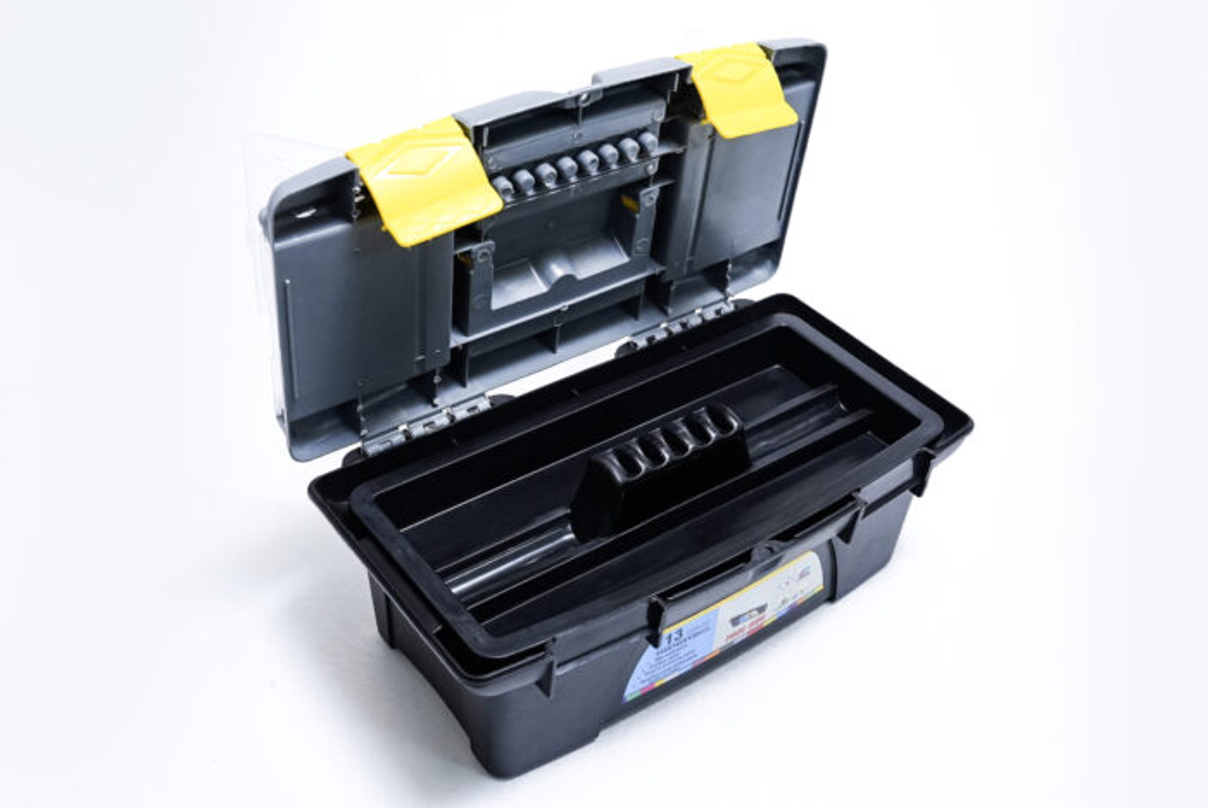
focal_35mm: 40
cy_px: 404
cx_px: 604
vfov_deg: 33.5
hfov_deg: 48.4
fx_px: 1343
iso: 3200
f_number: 8
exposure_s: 1/250
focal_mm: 40
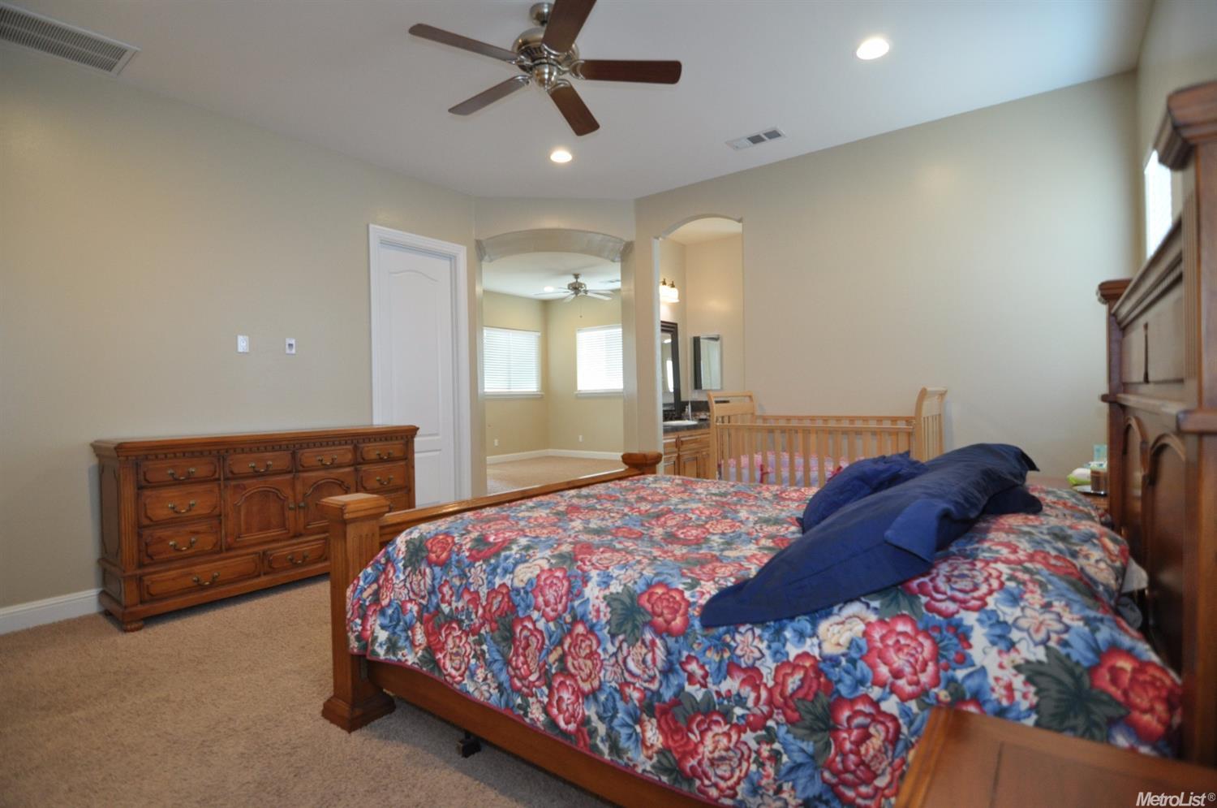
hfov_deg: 95.1
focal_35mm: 16
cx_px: 608
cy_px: 404
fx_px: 557
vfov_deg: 71.9
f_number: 2.8
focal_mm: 11
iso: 800
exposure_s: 1/60
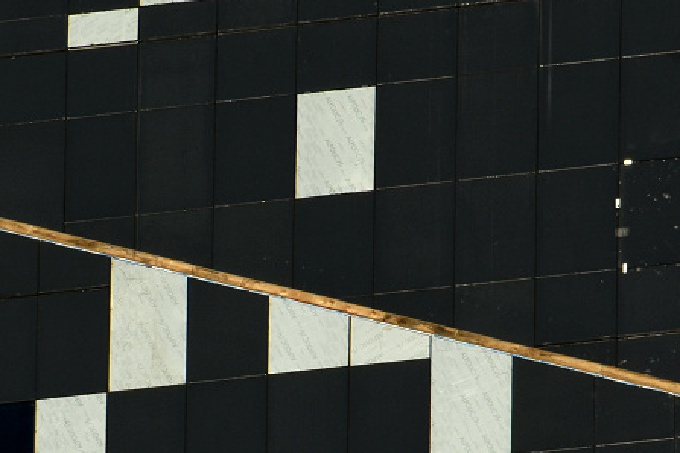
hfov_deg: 1.8
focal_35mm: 1160
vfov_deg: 1.2
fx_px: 21909
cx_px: 181
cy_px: 261
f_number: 16
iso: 200
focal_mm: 270
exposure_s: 1/640
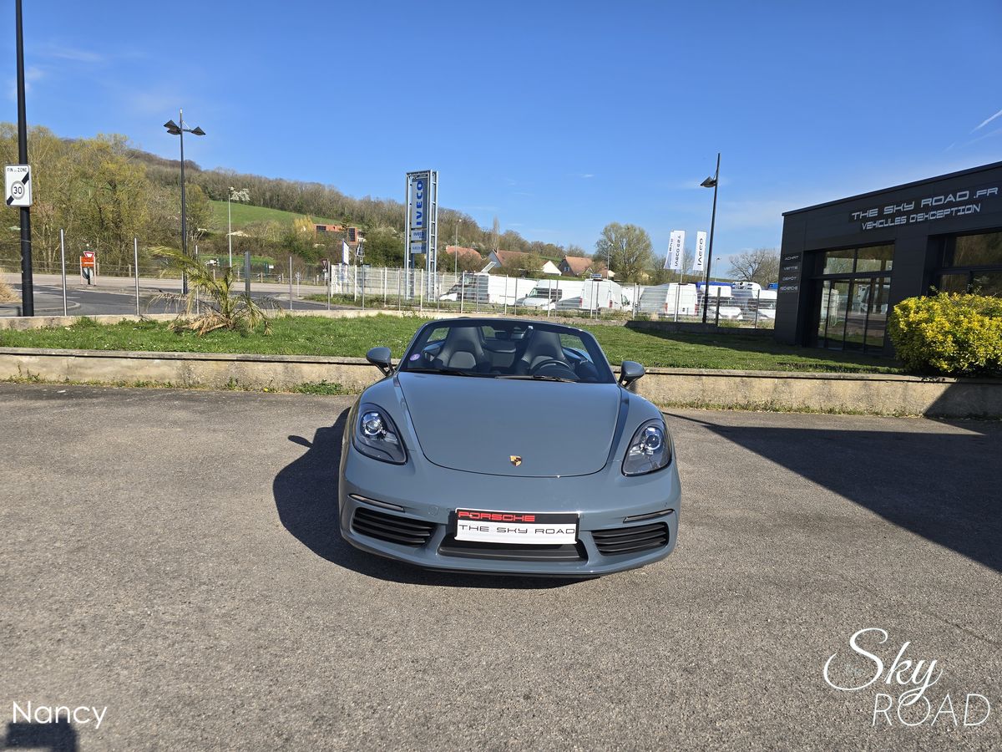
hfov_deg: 73.9
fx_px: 666
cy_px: 376
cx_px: 501
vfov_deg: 58.9
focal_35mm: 23
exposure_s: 1/792
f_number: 1.7
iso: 12
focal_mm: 6.3
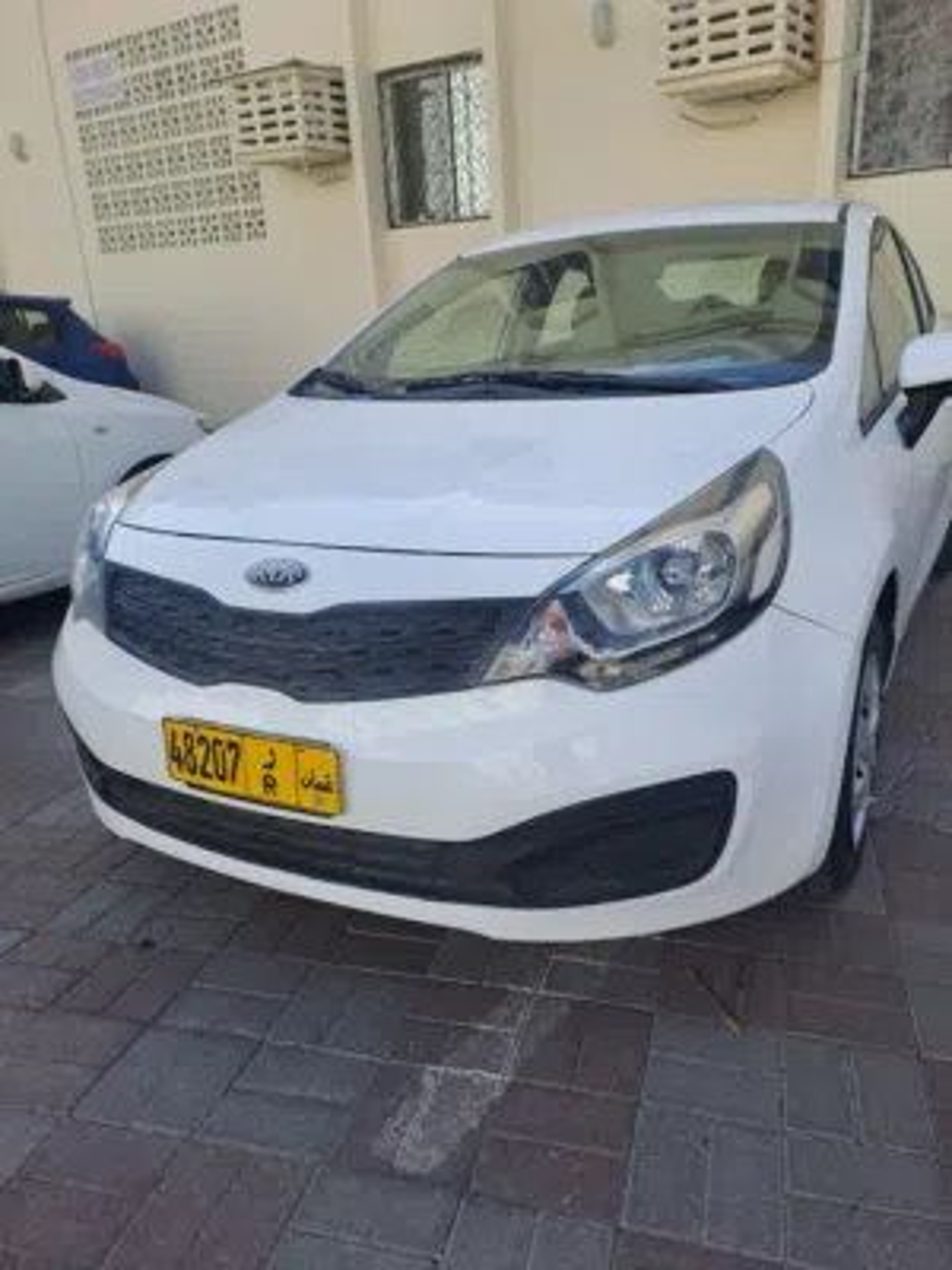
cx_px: 476
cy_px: 635
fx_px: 917
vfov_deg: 69.4
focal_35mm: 25
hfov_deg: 54.9
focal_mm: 4.65
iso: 32
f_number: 1.8
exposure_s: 1/686
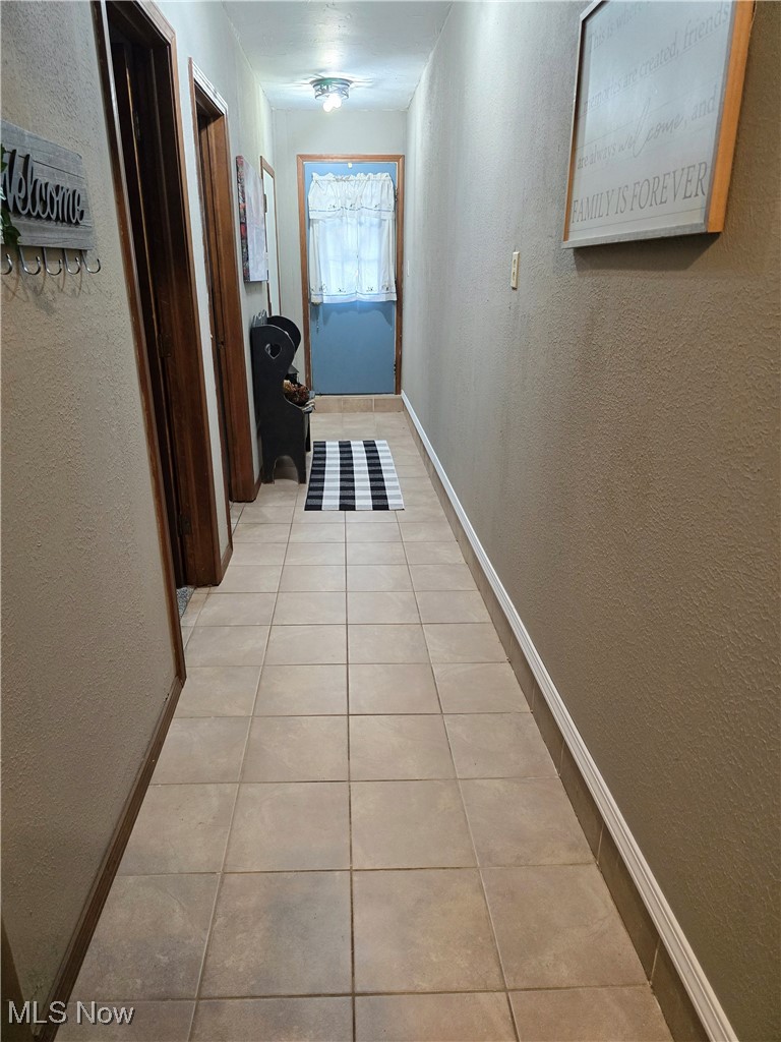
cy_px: 521
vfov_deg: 73.9
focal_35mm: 23
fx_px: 692
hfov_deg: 58.9
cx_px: 390
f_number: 1.7
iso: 640
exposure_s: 1/120
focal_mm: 6.3
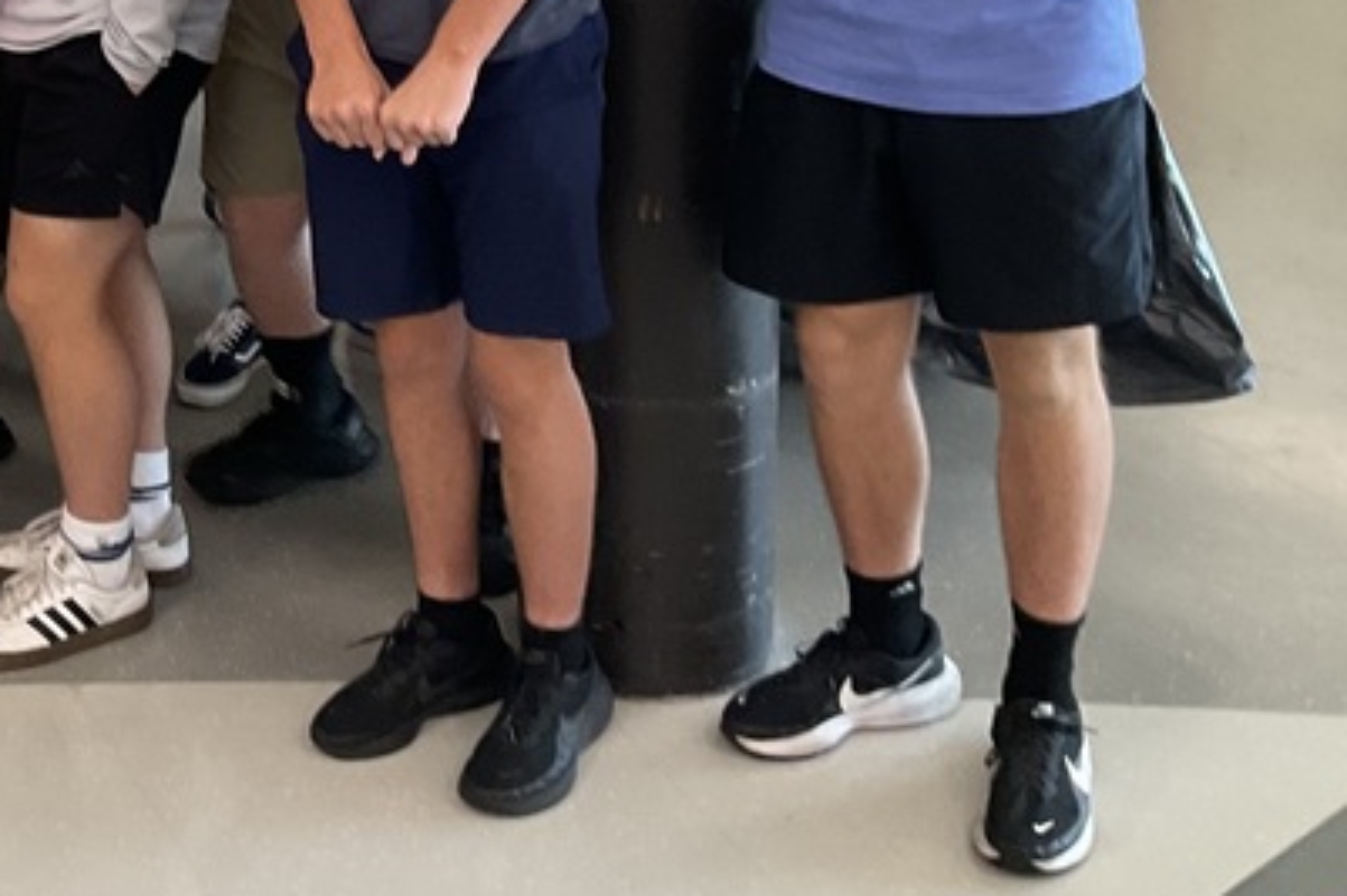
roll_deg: +0.2
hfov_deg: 24.6
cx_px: -131
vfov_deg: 16.9
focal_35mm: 77
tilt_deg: -11.3
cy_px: -211
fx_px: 2880
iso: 50
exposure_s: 1/60
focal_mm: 3
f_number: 1.8
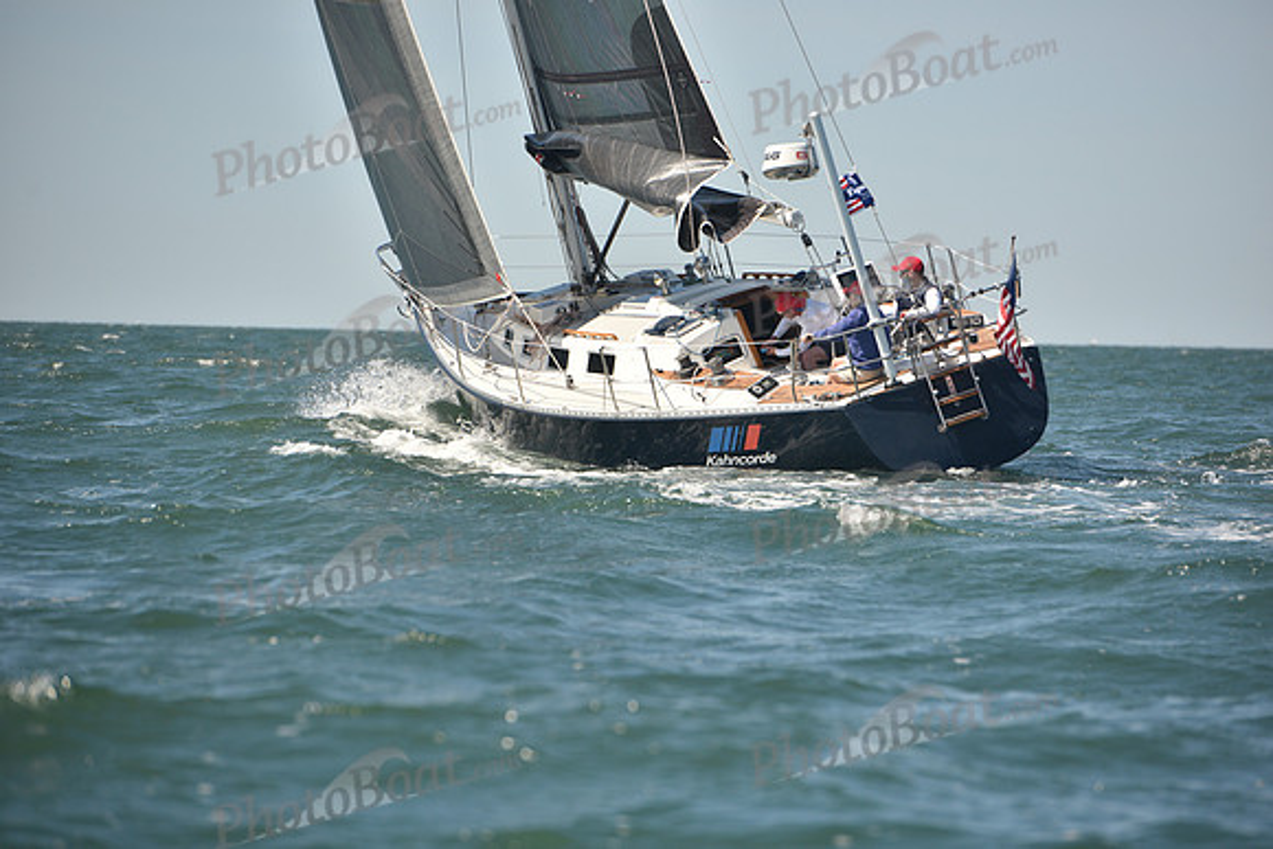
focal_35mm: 200
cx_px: 636
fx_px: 7074
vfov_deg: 6.9
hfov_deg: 10.3
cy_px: 424
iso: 250
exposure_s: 1/800
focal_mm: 200
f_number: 5
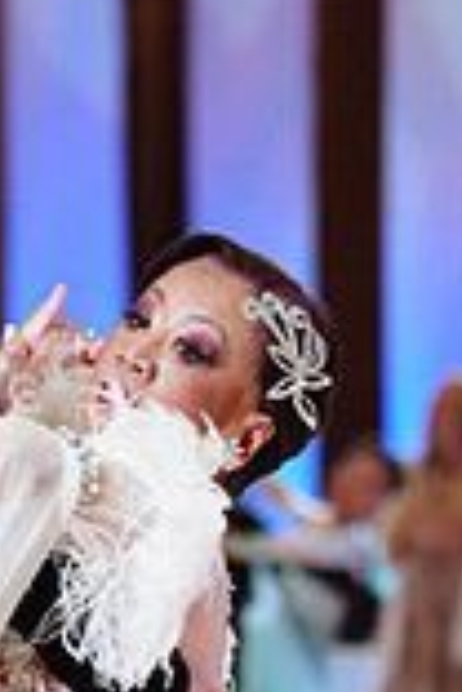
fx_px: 7141
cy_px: 1073
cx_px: -69
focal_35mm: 371
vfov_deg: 5.5
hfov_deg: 3.7
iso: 2000
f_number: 2.8
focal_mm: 100
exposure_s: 1/400
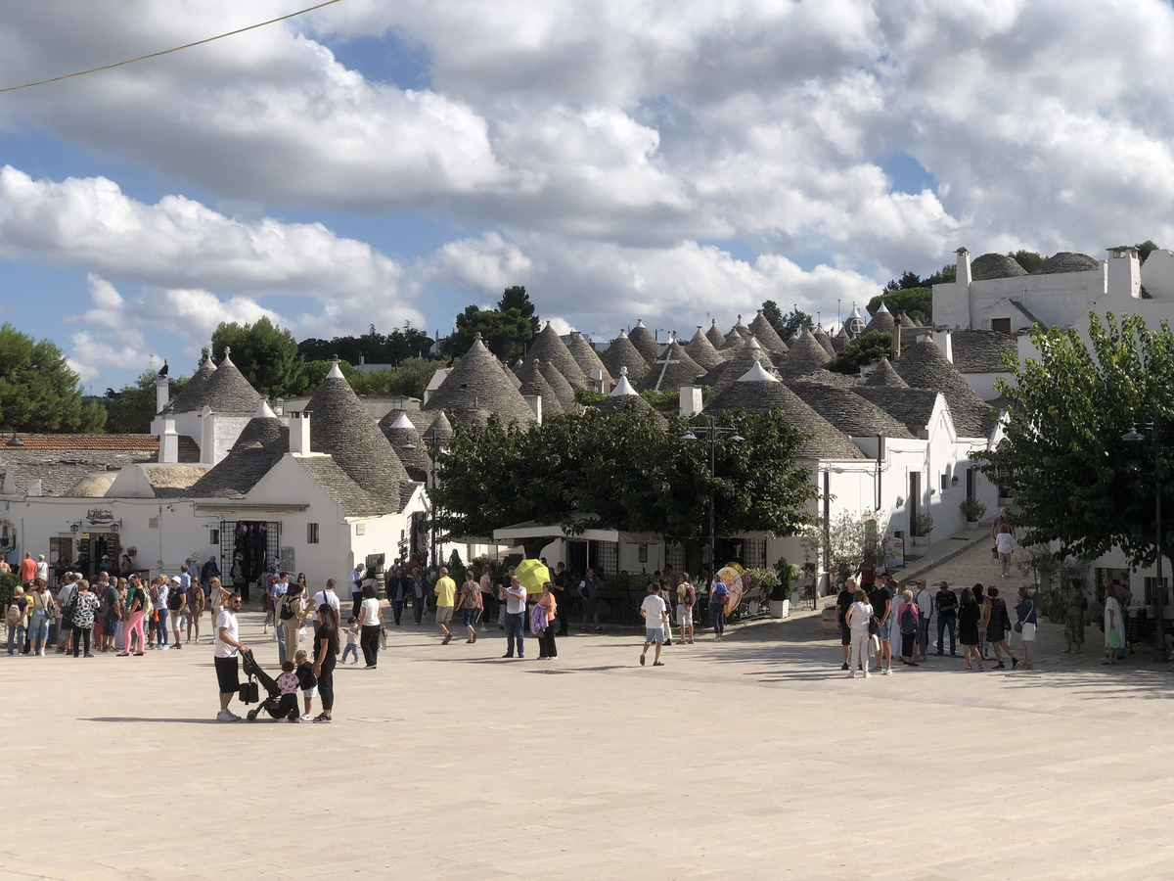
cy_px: 440
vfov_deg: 28.0
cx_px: 587
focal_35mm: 52
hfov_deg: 36.8
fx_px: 1764
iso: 16
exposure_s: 1/2114
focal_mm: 6
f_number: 2.4
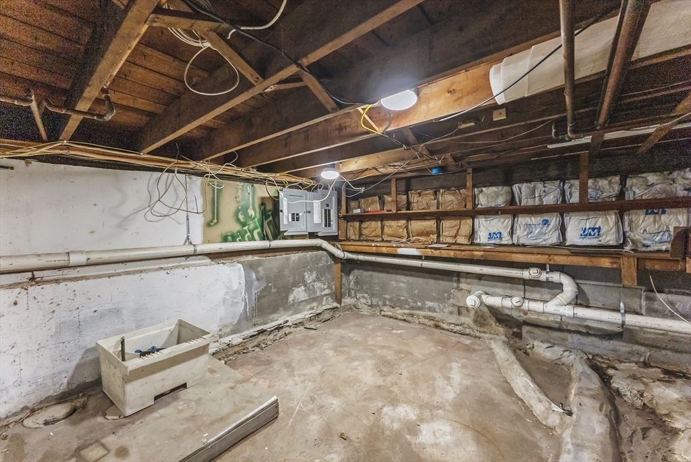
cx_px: 346
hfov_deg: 104.2
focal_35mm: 14
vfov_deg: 81.3
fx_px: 269
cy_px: 231
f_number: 8
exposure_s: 1/20
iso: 800
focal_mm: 14
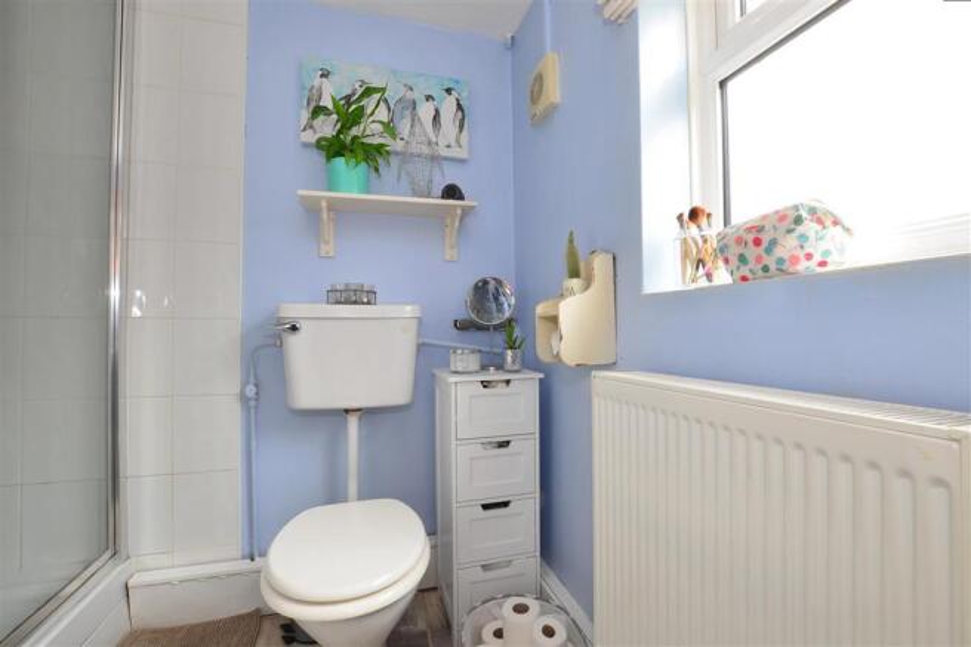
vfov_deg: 77.3
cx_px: 486
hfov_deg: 100.4
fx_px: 404
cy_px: 324
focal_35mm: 15
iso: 400
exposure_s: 1/8
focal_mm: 10
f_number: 11
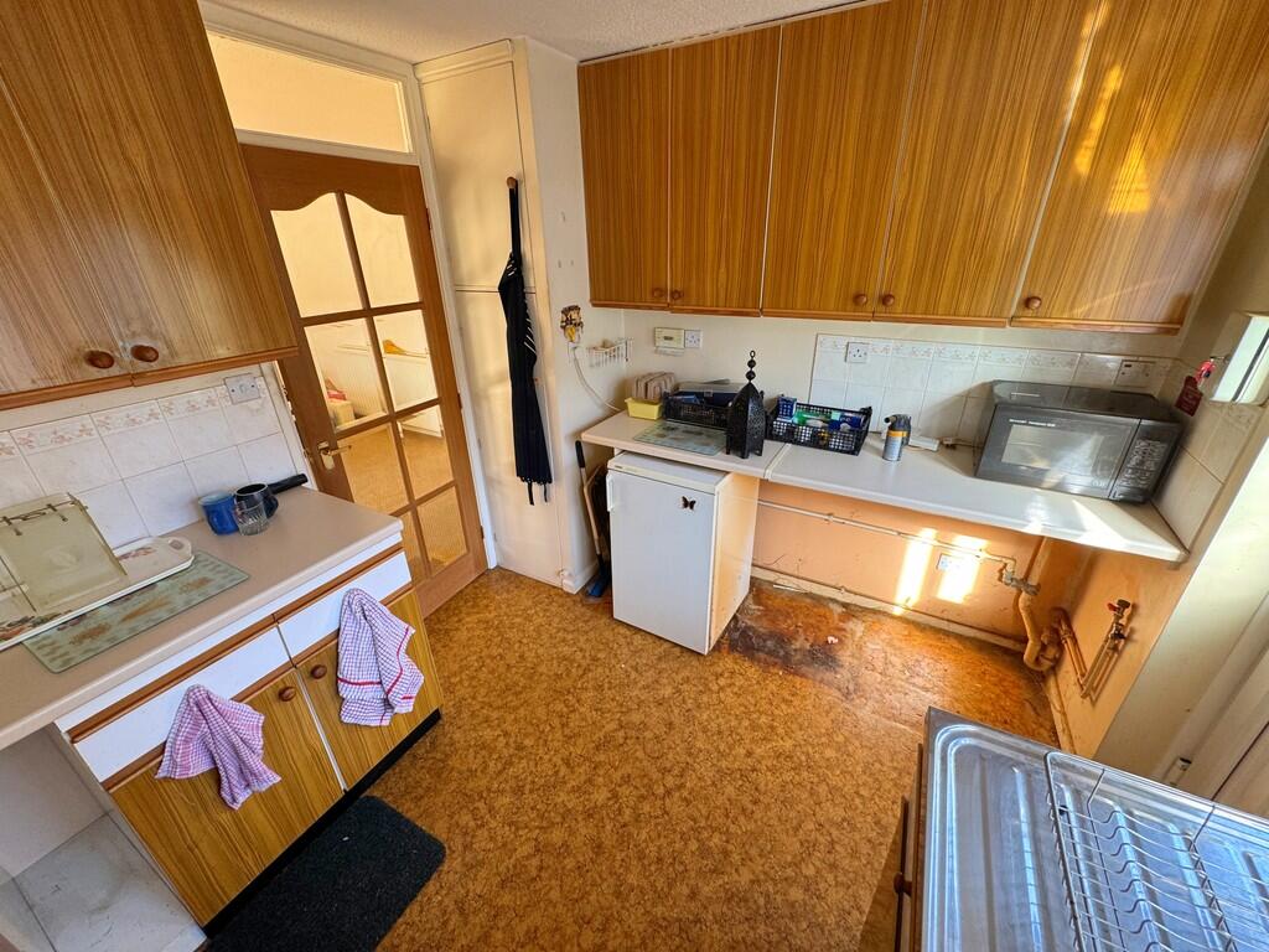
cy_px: 476
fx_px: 513
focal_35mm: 14
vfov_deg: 85.7
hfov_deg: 102.1
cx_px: 634
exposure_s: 1/100
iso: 125
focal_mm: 2.22
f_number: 2.2
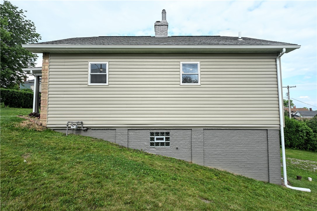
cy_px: 106
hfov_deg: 90.0
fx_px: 158
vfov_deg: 67.4
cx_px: 158
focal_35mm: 18
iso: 100
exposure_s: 1/100
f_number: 8
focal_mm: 12
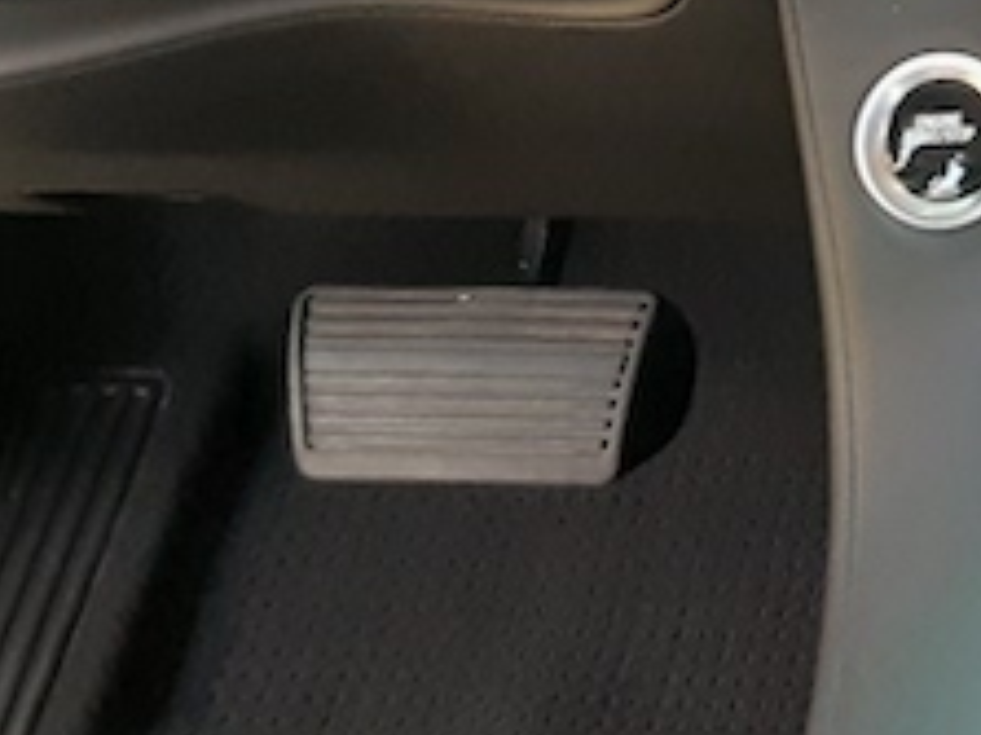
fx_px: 2747
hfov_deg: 17.3
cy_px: 66
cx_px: 1650
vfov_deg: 15.1
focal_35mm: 97
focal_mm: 2.91
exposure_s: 1/60
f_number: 1.9
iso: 200
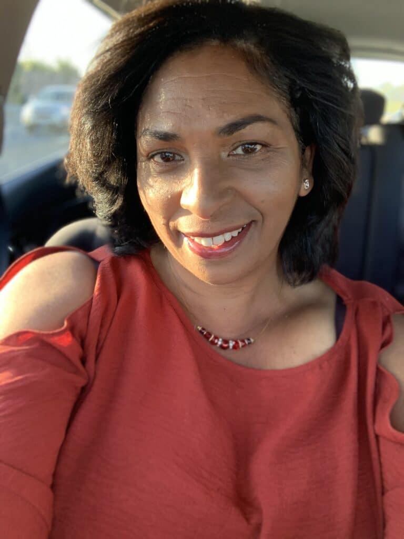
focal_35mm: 32
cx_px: 202
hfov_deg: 44.2
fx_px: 498
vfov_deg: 56.8
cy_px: 270
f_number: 2.2
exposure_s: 1/121
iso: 64
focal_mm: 2.87
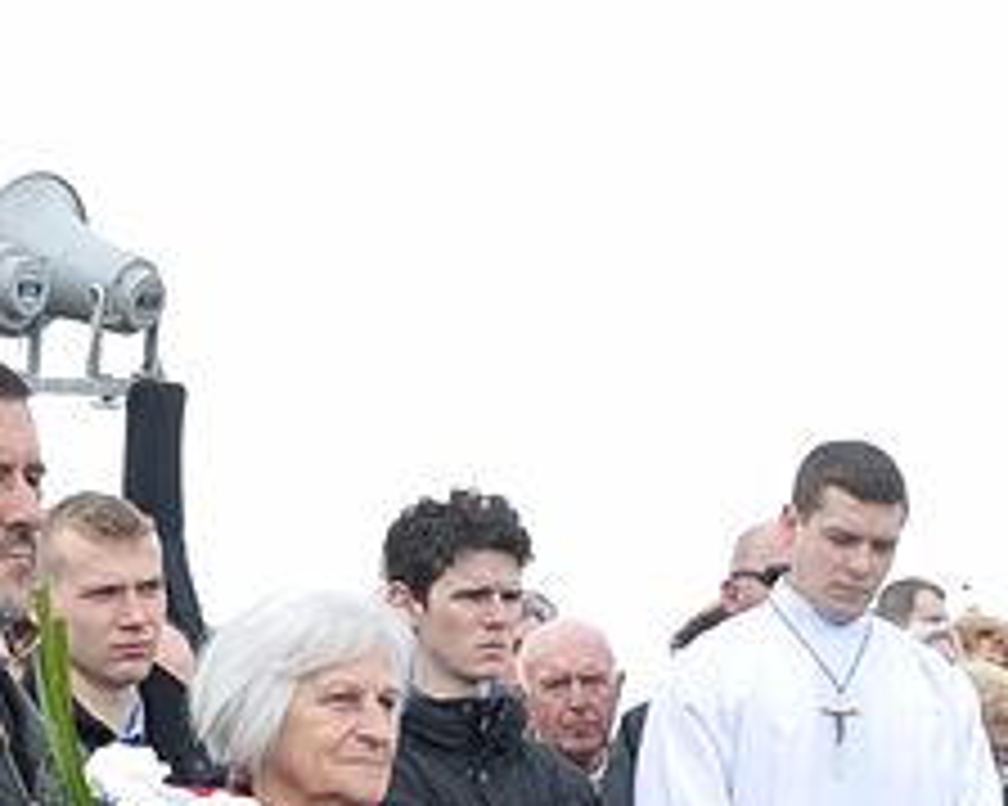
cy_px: 1195
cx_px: 400
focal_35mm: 128
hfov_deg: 15.0
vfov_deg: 11.6
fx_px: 3817
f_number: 8
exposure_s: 1/250
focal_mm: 24
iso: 320
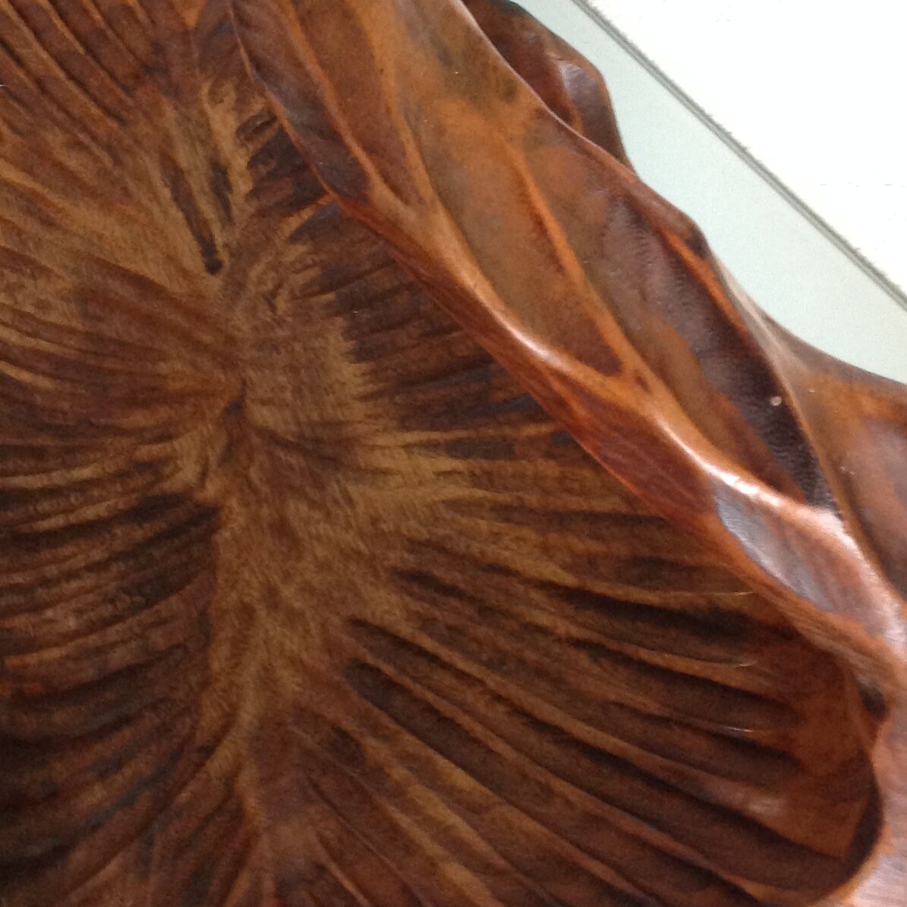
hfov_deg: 25.6
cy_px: 350
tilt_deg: -56.8
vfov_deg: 25.7
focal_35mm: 67
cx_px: 322
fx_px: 1986
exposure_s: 1/15
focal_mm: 4.28
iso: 250
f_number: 2.4
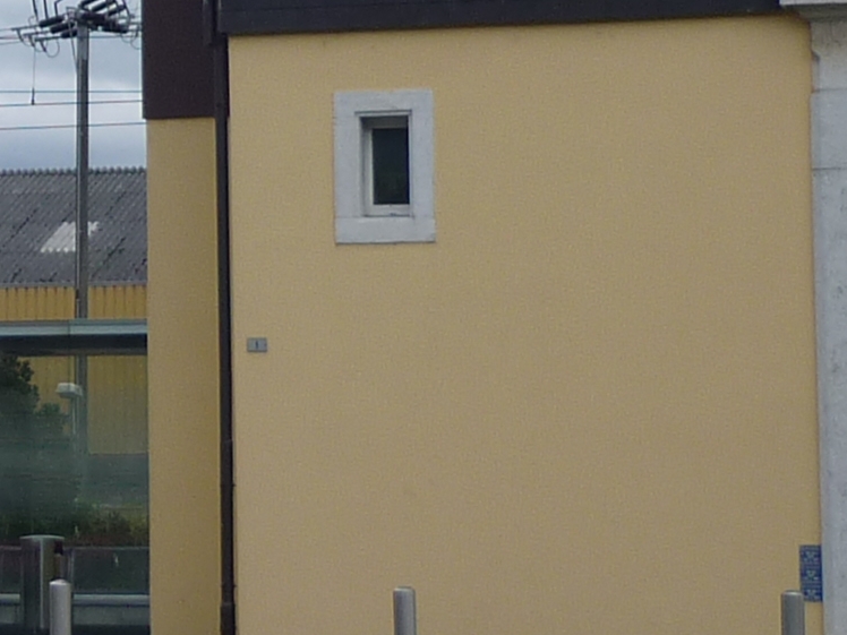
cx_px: -183
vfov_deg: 10.3
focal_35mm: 144
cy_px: 66
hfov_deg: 13.3
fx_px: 3523
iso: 80
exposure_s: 1/125
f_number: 8
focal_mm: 5.5
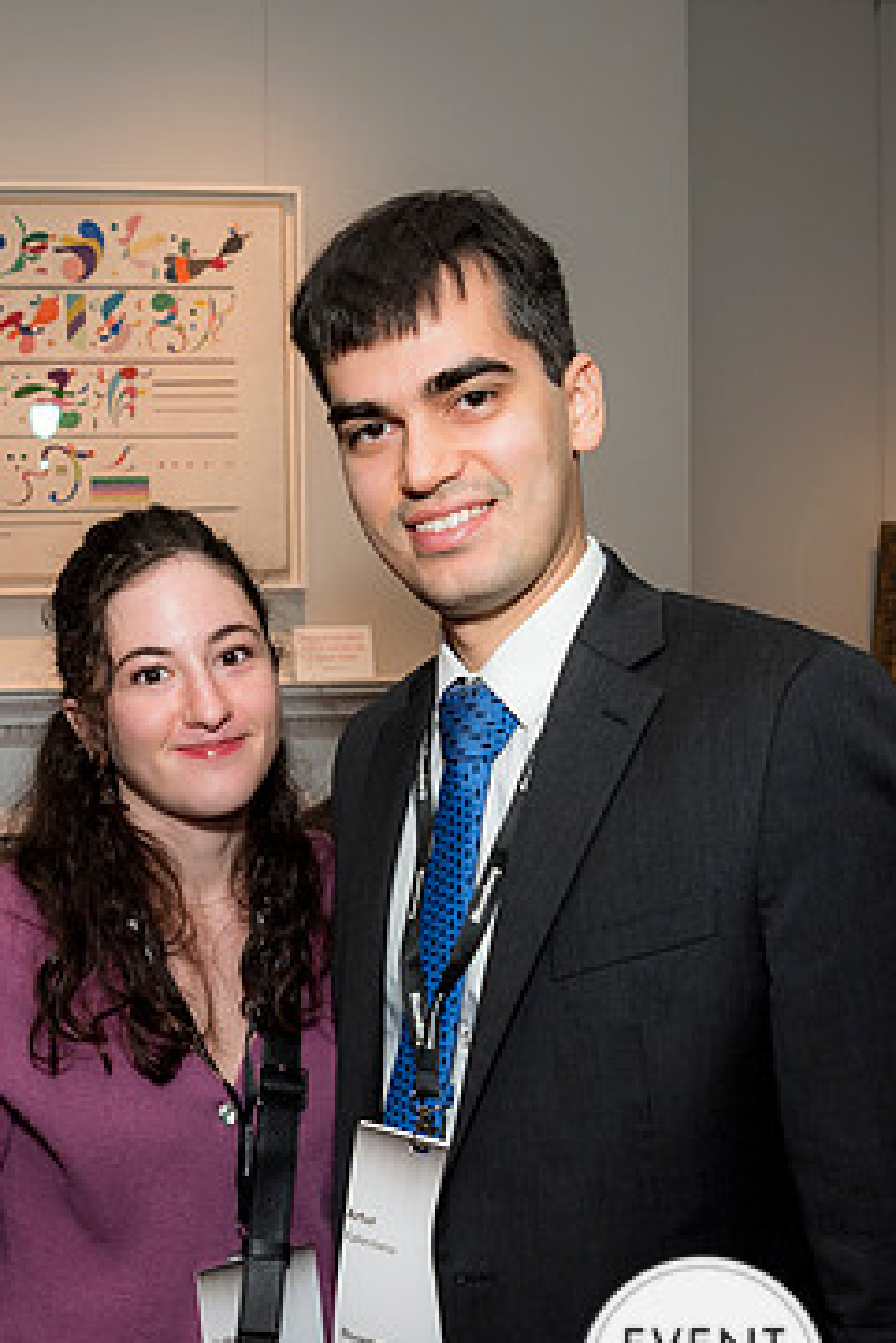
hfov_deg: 29.9
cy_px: 785
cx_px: 390
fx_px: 1678
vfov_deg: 43.4
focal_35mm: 45
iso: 800
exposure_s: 1/125
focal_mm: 24
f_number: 5
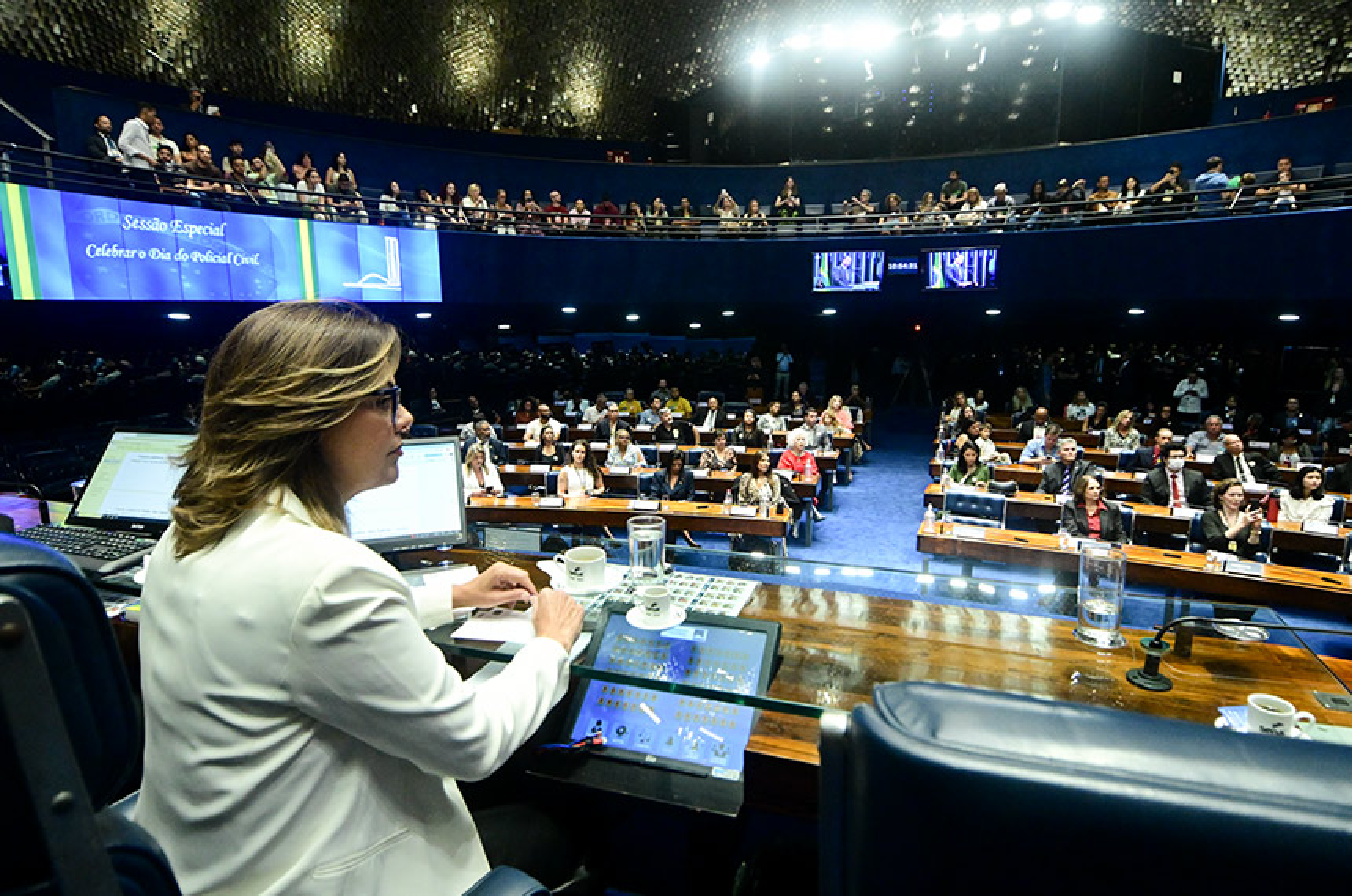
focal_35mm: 18
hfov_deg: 90.1
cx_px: 676
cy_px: 448
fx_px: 675
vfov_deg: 67.2
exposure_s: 1/200
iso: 4000
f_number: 4
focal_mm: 12
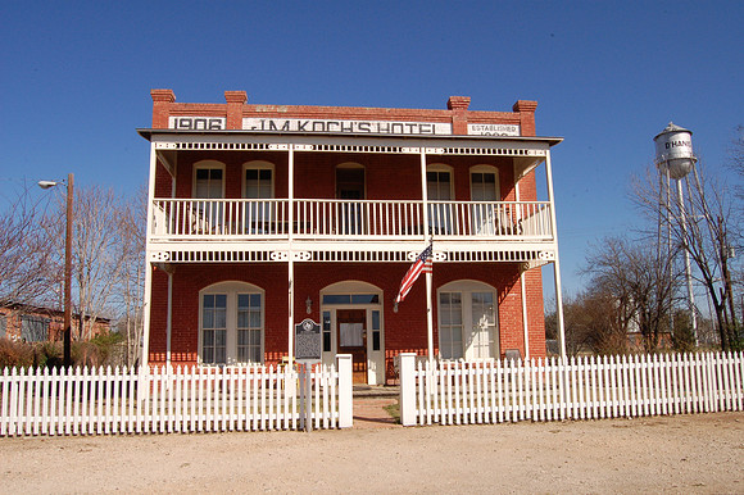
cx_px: 372
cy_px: 248
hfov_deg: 67.4
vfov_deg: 47.9
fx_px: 558
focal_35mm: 27
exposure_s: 1/160
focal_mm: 18
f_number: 22
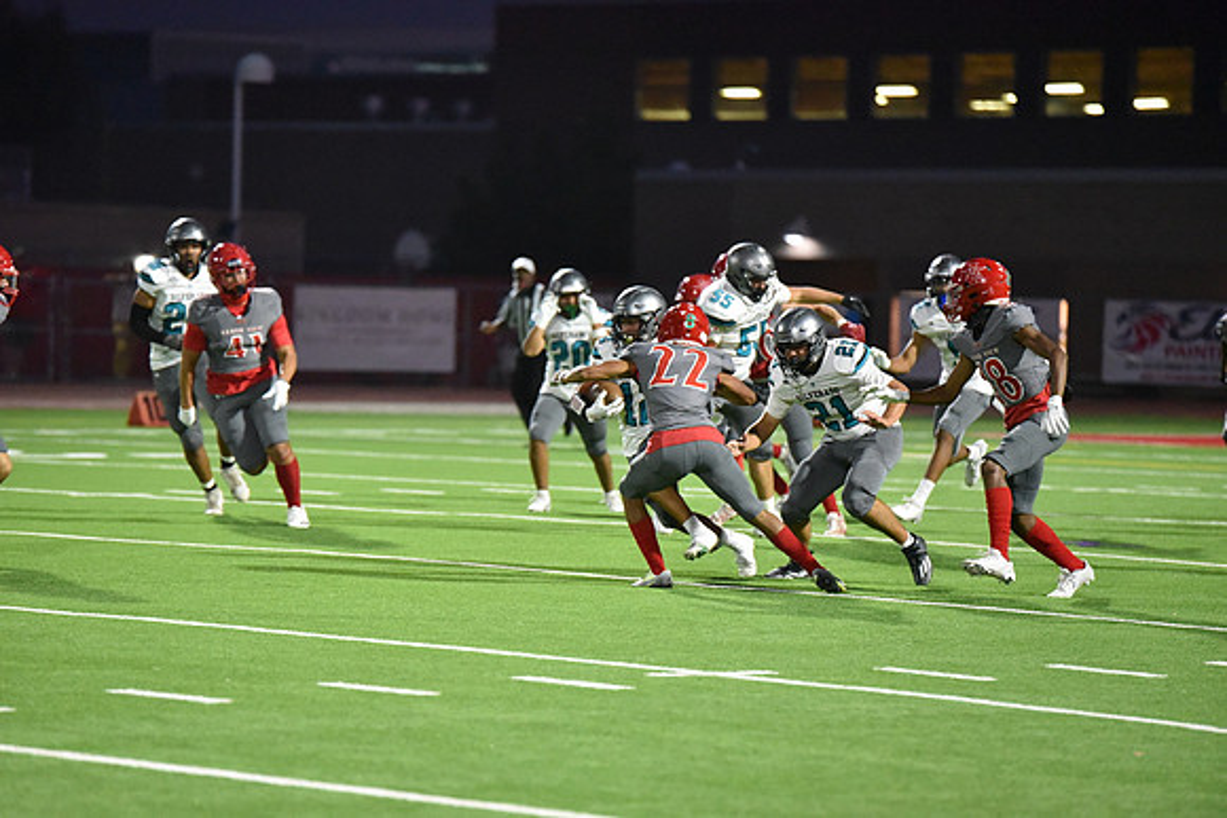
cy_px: 409
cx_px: 614
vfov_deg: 6.9
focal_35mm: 200
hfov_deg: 10.3
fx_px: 6818
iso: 12800
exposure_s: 1/1000
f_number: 2.8
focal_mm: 200
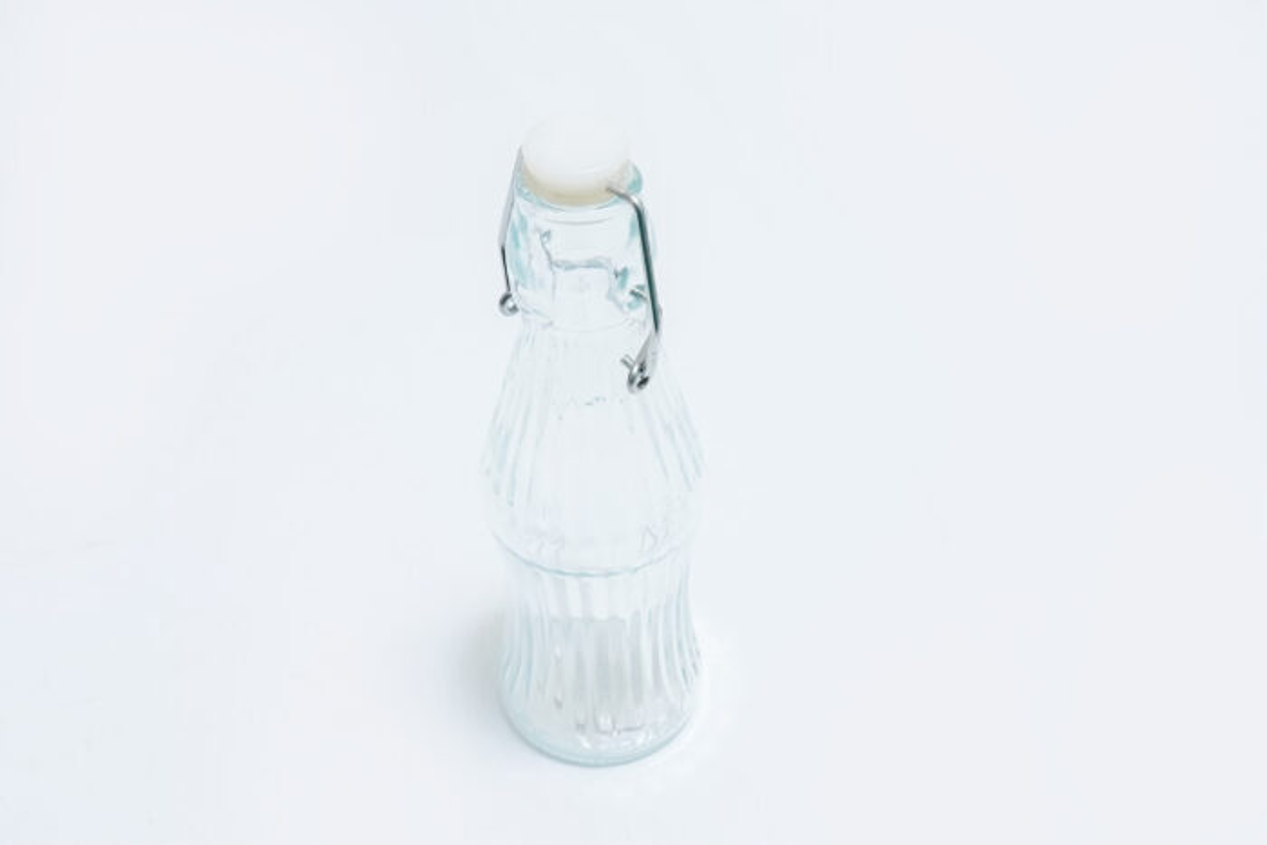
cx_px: 634
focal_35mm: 39
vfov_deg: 34.2
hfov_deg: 49.5
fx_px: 1373
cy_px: 422
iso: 2500
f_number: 10
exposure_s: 1/125
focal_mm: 26
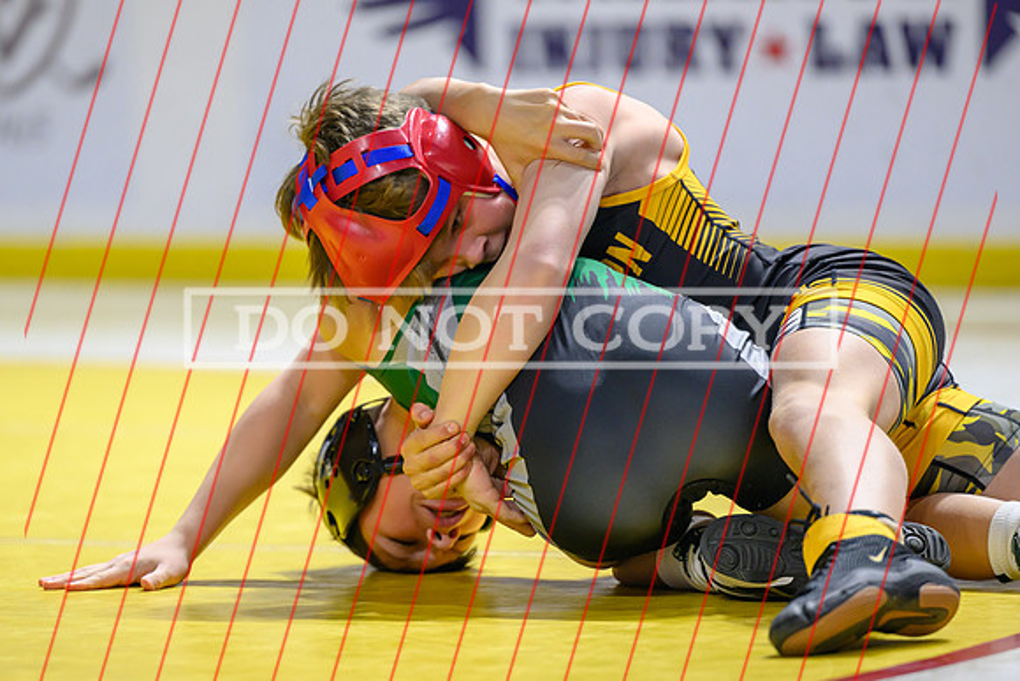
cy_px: 410
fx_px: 7225
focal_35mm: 255
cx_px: 455
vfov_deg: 5.4
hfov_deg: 8.1
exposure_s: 1/800
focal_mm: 200
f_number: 2.8
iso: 2200
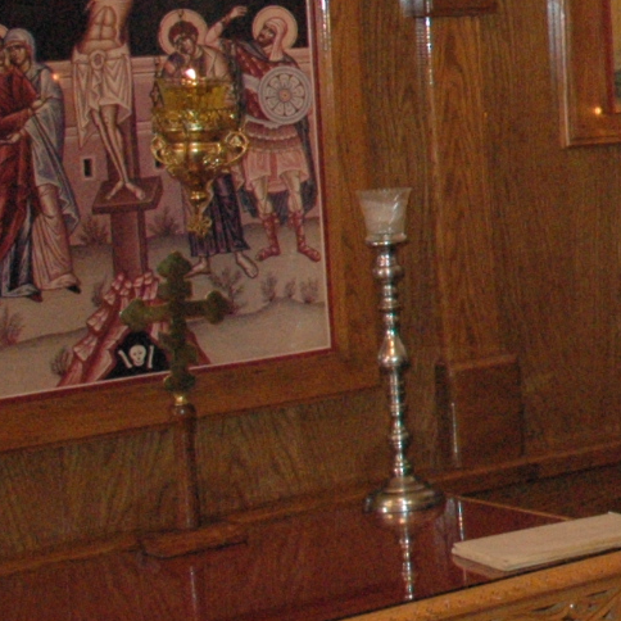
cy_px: 42
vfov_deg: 16.2
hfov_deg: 13.2
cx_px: 1388
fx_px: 2151
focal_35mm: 106
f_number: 5
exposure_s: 1/60
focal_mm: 18
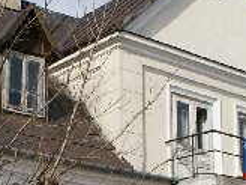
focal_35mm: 103
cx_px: 82
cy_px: 196
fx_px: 732
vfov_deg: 14.1
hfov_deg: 19.0
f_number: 10
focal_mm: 18
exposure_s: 1/640
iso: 200
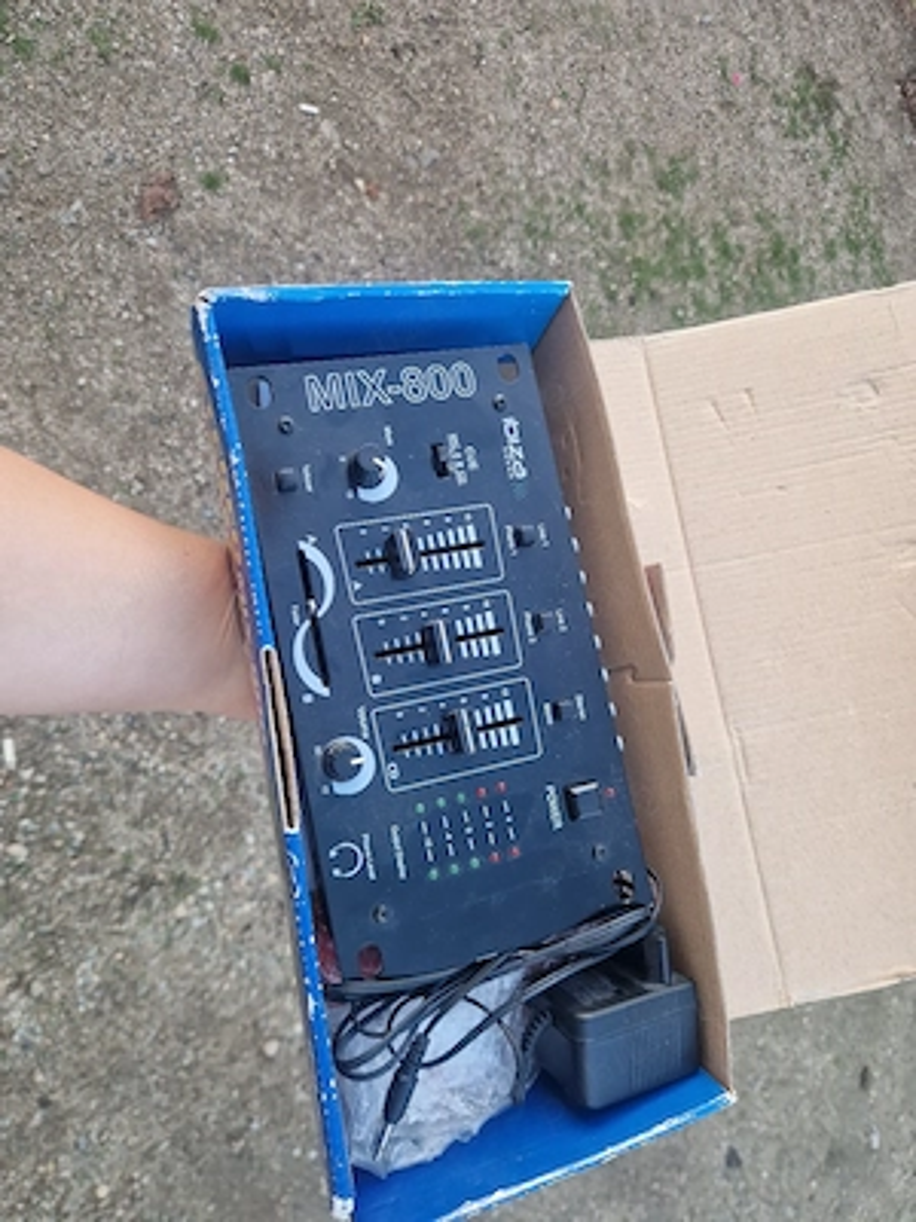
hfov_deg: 58.9
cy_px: 611
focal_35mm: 23
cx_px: 458
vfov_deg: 73.9
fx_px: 811
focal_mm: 5.4
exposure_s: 1/278
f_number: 1.8
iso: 50
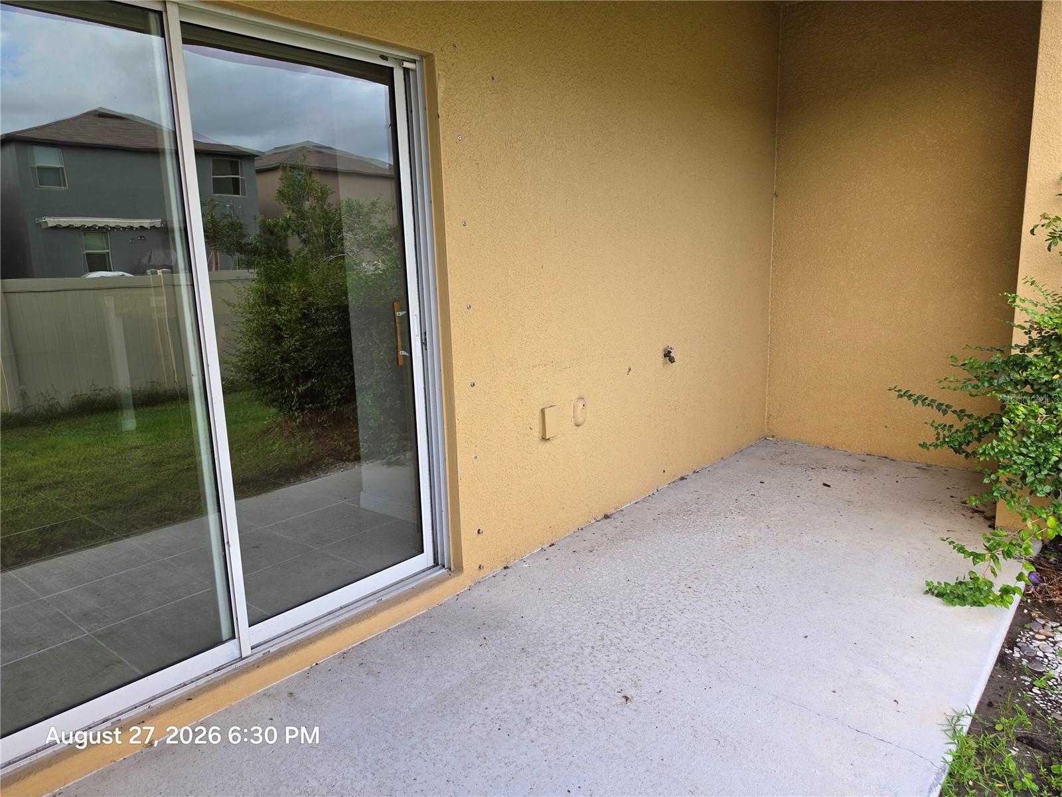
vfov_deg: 58.9
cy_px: 398
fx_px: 706
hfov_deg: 73.9
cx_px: 531
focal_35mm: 23
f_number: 1.4
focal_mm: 6.5
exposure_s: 1/120
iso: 16
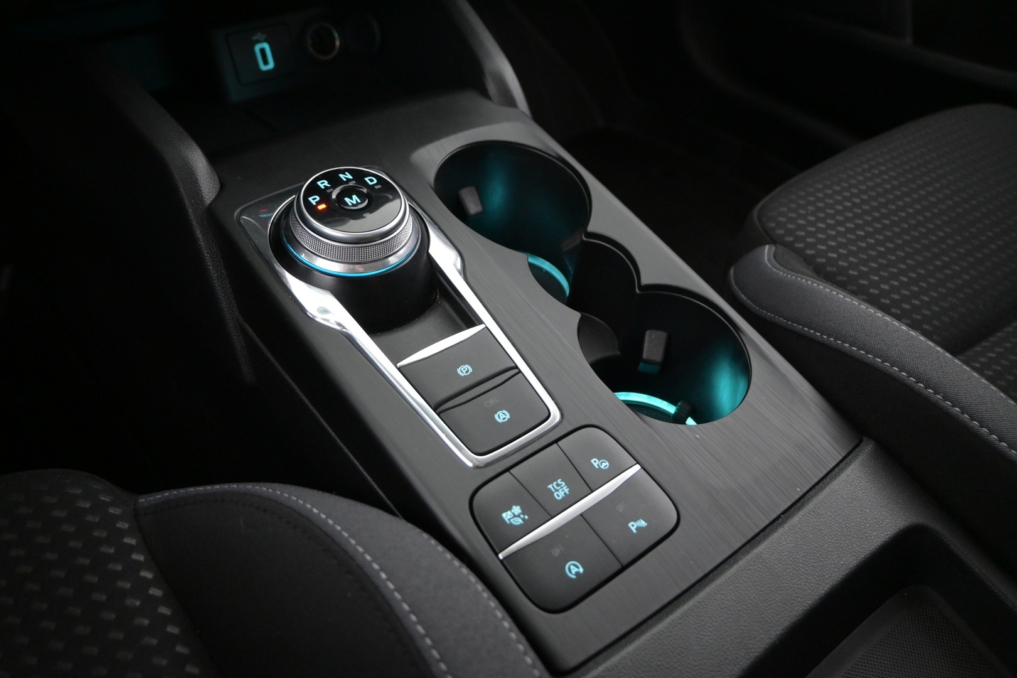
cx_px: 508
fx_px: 826
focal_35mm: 29
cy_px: 339
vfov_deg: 44.6
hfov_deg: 63.2
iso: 3200
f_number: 3.8
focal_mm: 19.5
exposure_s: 1/30
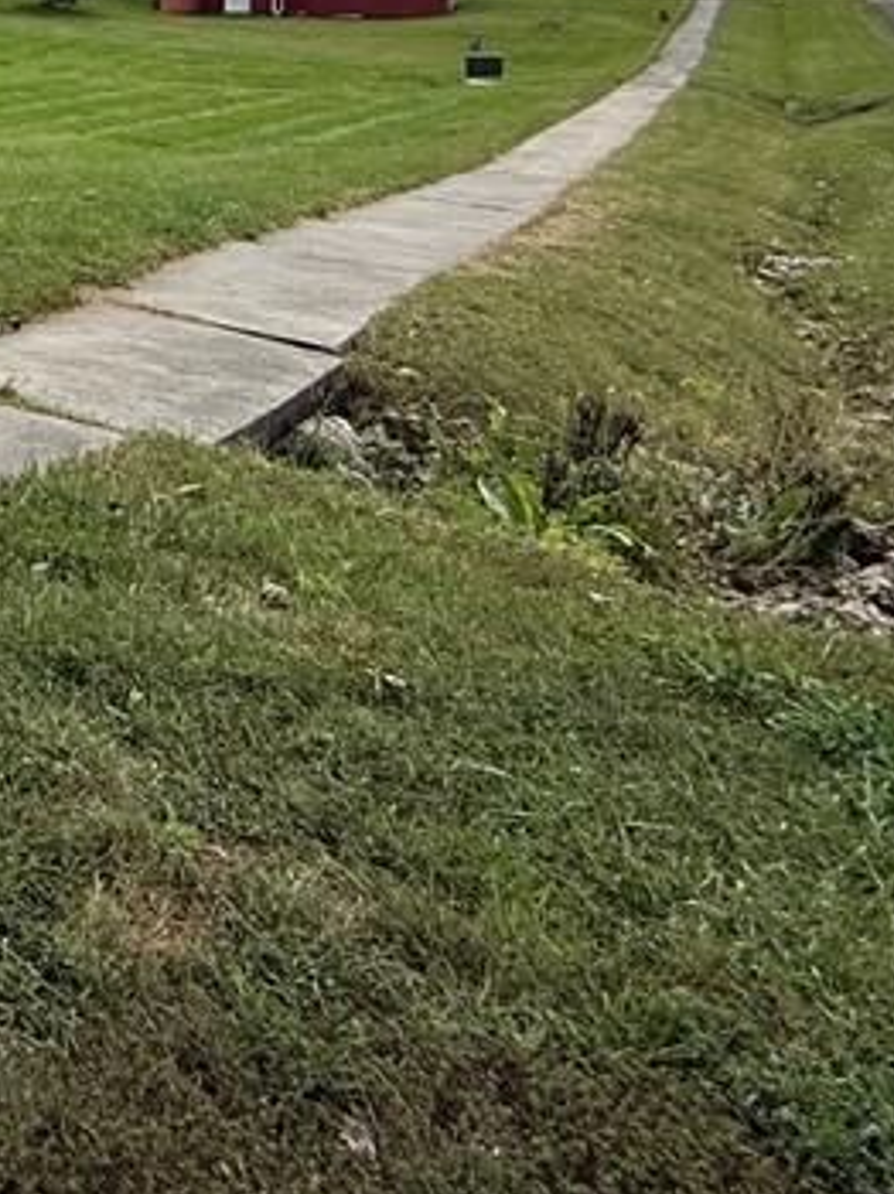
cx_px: -471
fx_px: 1414
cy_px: 10
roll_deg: -0.4
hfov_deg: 25.6
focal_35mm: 41
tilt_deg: -2.3
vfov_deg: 40.4
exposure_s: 1/2841
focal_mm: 2.22
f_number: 2.2
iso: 64
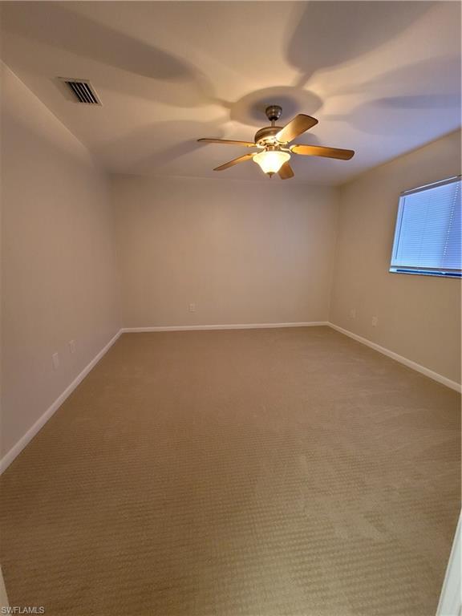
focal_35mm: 13
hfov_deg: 89.9
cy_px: 308
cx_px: 231
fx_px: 231
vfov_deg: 106.2
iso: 320
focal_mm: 2.2
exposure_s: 1/39
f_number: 2.2
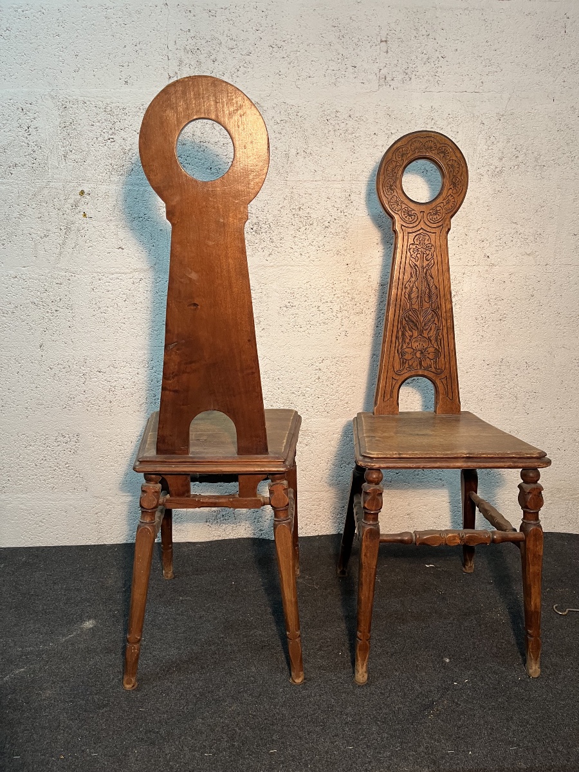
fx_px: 580
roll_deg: -0.2
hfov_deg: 53.1
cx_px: 290
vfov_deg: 67.3
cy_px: 386
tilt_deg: -13.9
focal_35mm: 26
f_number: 1.6
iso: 160
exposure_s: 1/50
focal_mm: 5.1
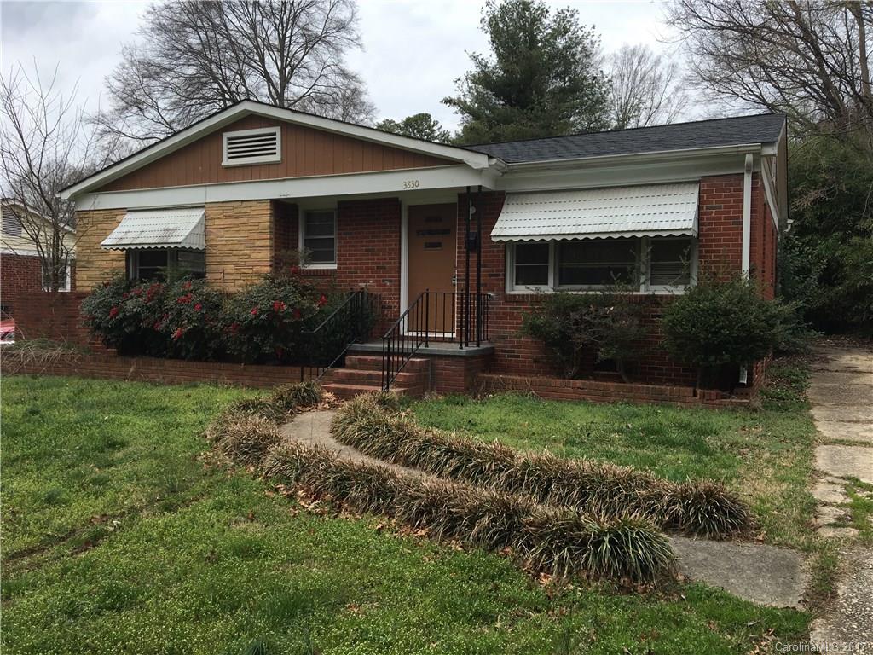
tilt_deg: -0.1
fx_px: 731
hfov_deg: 61.7
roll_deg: -1.8
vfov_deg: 48.2
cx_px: 436
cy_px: 328
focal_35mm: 29
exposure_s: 1/927
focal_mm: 4.15
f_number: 2.2
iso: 25
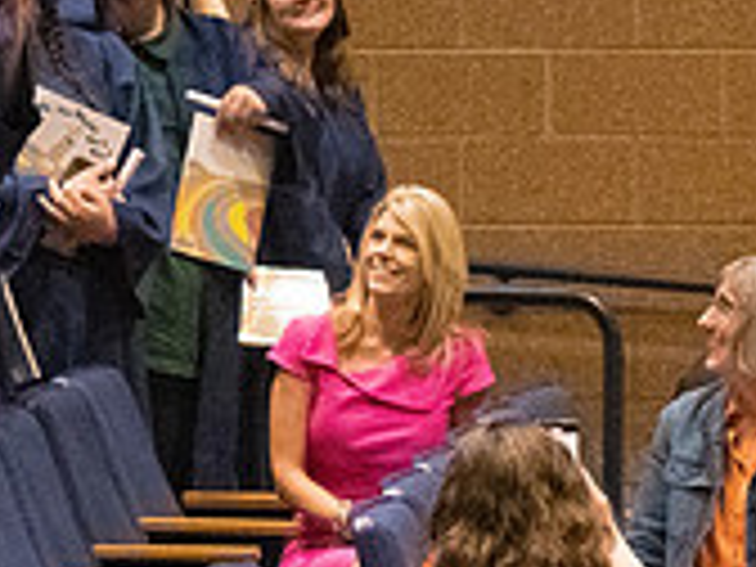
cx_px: -400
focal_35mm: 447
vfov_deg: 3.3
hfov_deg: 4.4
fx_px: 9762
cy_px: 216
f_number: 4.5
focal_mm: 90
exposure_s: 1/250
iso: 8000
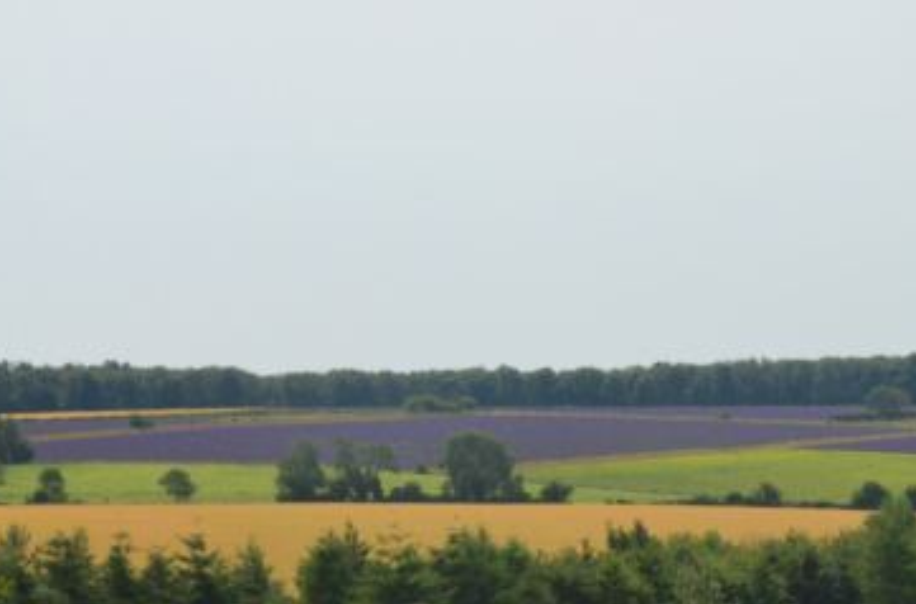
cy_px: 453
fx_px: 4184
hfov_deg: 12.5
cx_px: 698
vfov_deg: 8.2
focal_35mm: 165
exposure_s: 1/1000
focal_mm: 62
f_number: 16
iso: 1250
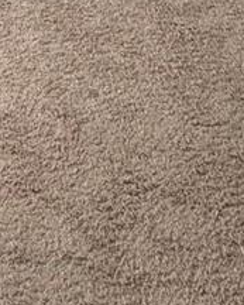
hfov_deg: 18.2
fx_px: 686
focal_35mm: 76
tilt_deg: -14.0
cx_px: -111
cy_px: -343
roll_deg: +1.2
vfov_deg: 16.8
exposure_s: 1/60
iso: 250
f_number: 2.2
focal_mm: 2.22
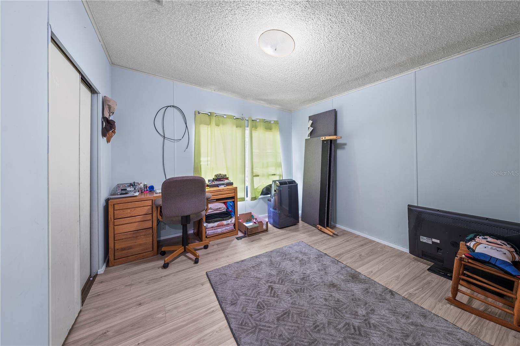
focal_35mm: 12
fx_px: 173
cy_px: 173
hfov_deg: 112.6
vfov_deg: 90.0
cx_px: 260
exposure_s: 6
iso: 50
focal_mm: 12
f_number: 7.1
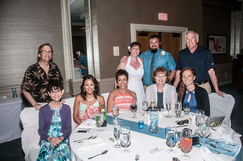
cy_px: 80
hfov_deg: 67.5
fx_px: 182
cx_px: 122
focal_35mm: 27
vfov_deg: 47.8
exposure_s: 1/60
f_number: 5.6
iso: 400
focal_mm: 18
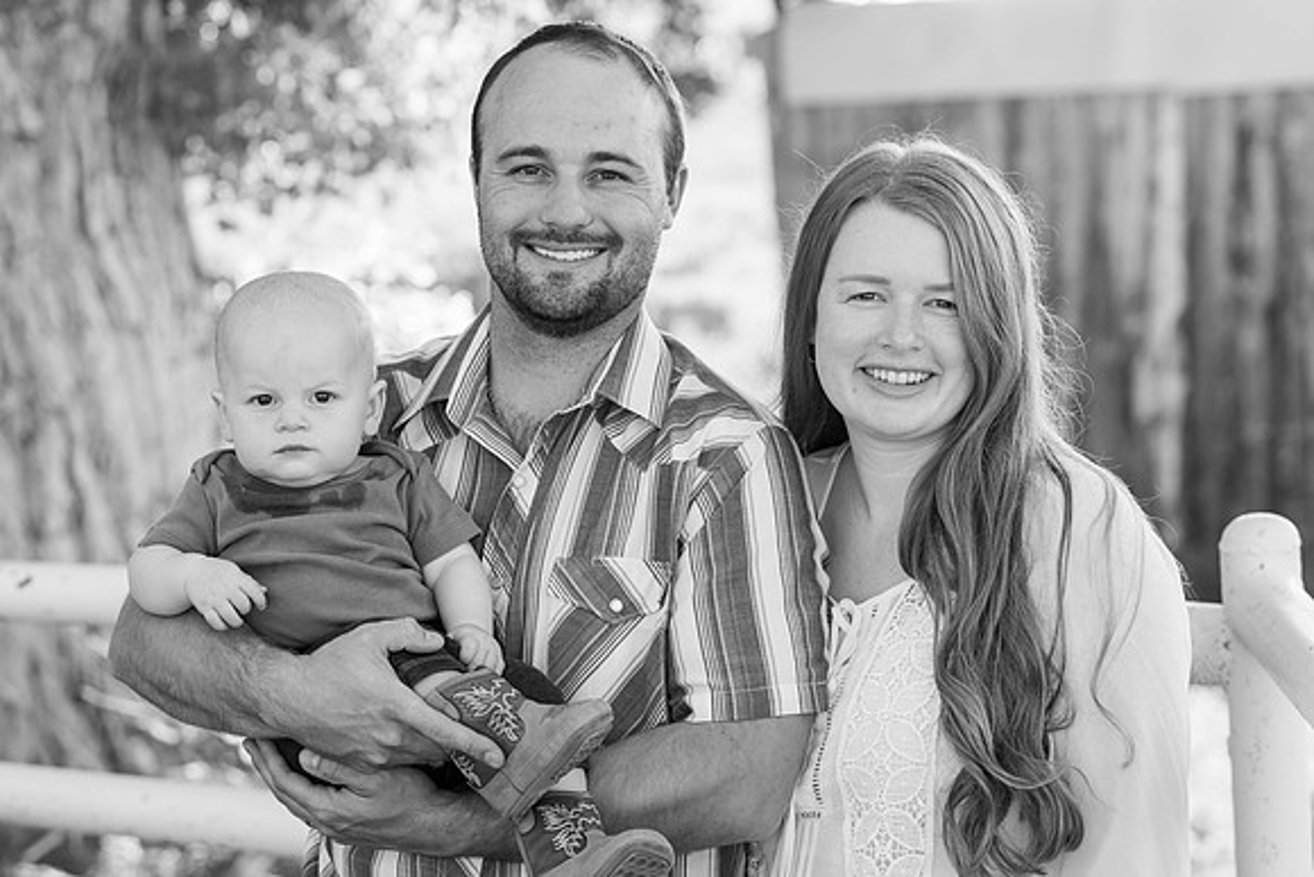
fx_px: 3651
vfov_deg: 13.7
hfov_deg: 20.4
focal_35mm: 100
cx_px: 657
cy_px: 438
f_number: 5
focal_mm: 100
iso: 160
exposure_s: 1/200
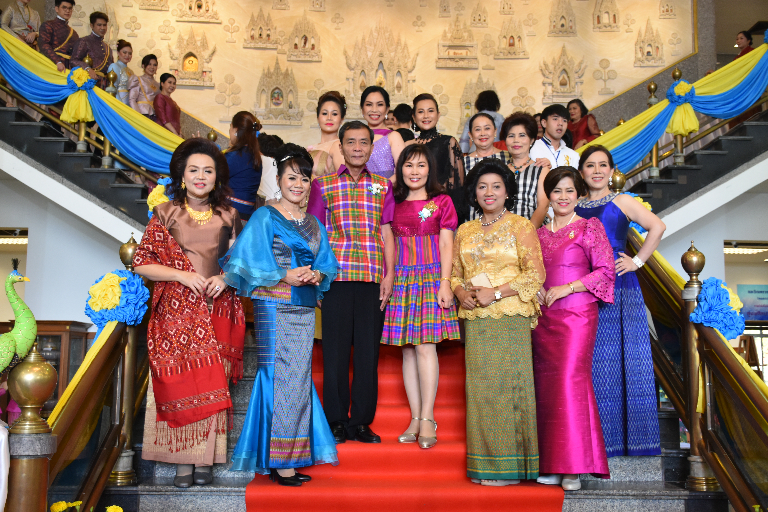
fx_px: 832
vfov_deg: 34.2
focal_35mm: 39
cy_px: 256
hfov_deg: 49.6
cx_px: 384
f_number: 3.8
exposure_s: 1/60
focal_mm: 26
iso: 1000
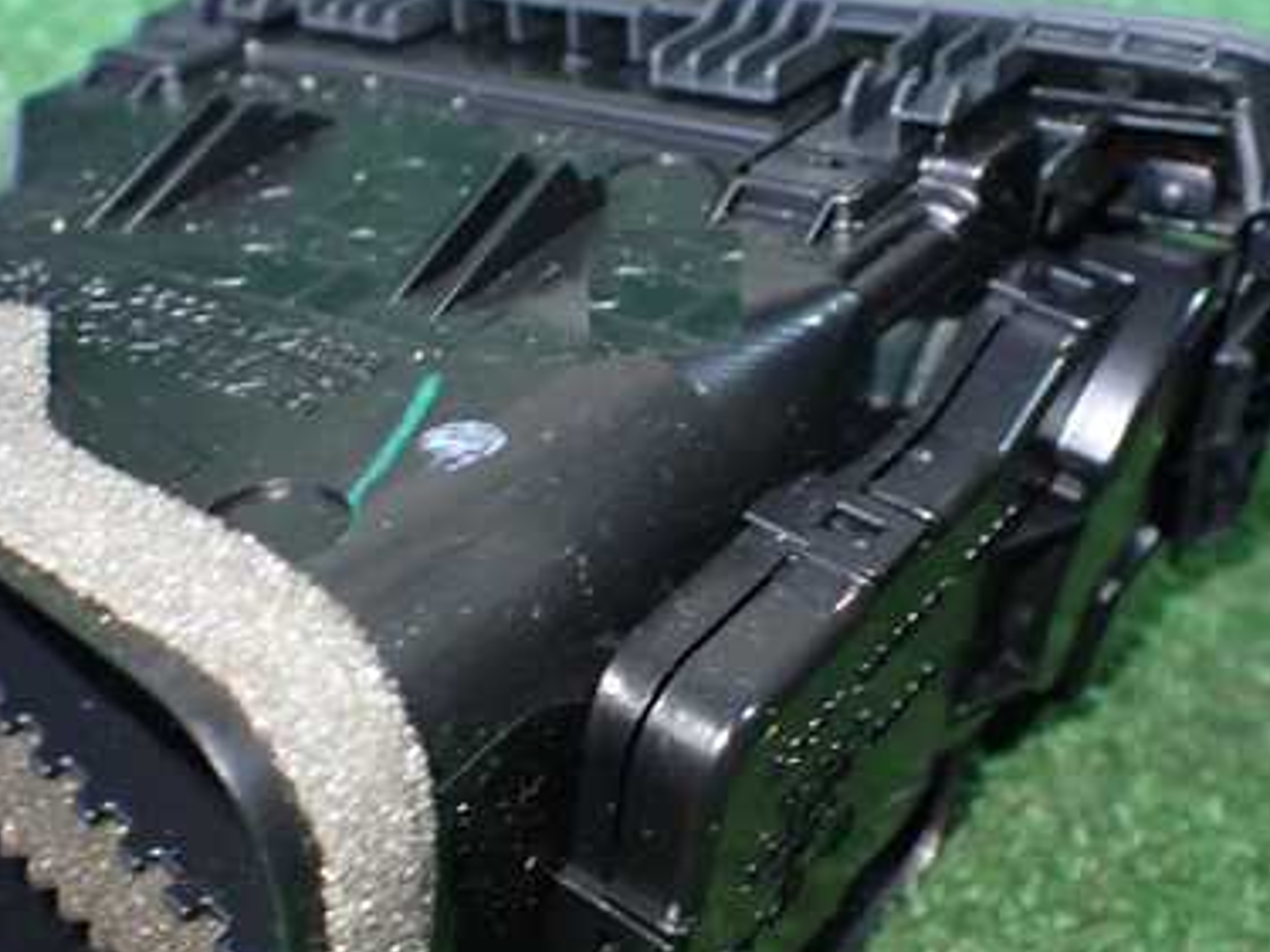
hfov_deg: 39.6
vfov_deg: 30.2
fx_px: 1760
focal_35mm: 48
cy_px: 562
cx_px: 552
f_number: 2.3
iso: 800
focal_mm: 5.4
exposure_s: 1/30
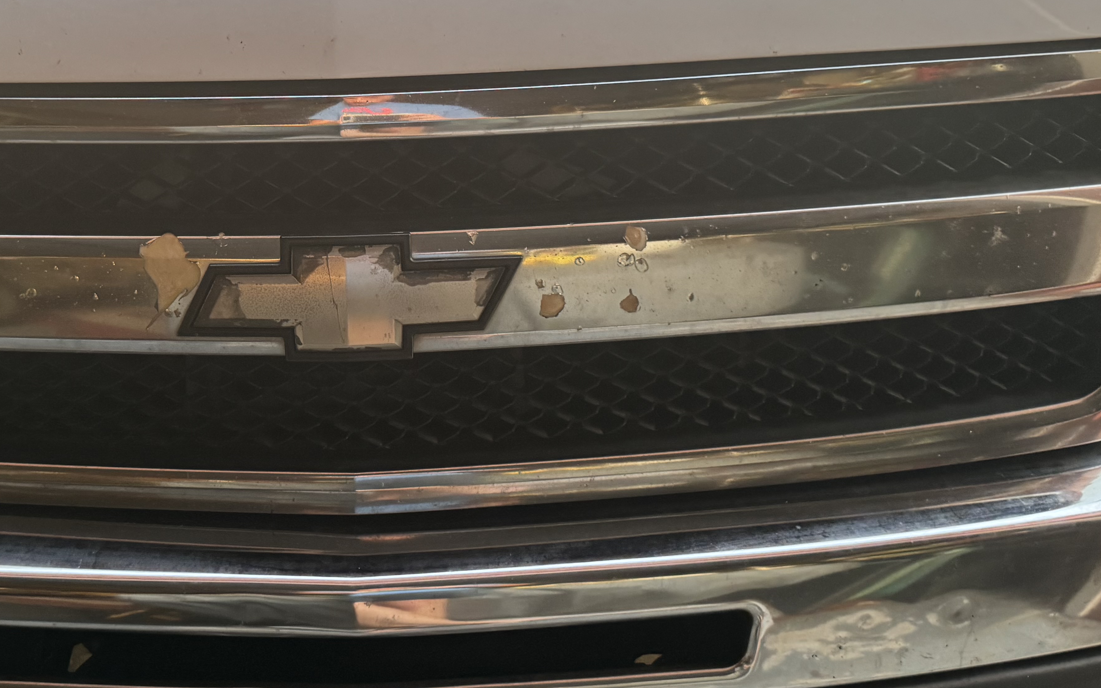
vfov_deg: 31.2
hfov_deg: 47.4
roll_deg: +2.6
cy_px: 288
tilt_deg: -20.8
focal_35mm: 41
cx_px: 362
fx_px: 1230
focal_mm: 6.76
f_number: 1.78
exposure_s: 1/60
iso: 500
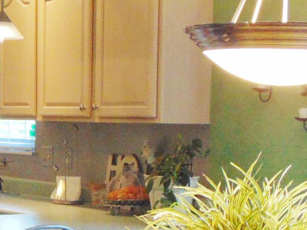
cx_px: 71
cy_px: 240
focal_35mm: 115
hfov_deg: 17.0
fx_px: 1020
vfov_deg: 12.7
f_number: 3
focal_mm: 4.5
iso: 200
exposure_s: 1/30
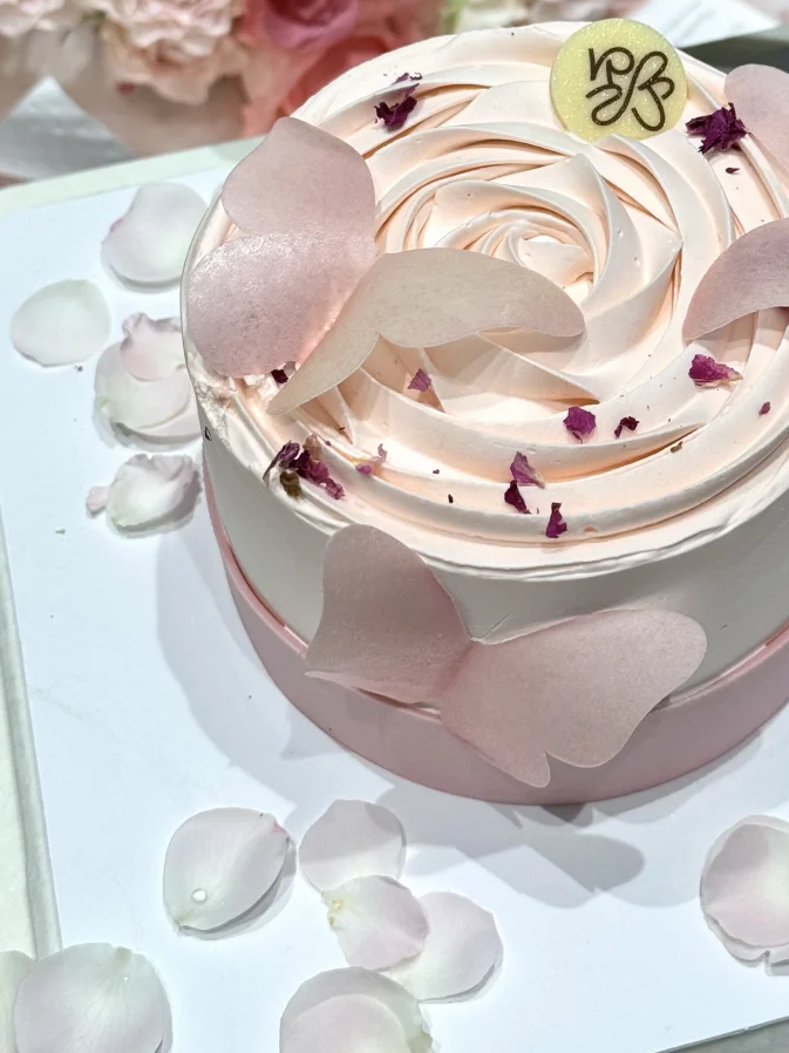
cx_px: 536
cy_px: 220
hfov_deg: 19.1
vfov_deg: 25.0
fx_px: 2341
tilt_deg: -51.7
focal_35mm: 77
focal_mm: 6.76
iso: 64
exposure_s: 1/535
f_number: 1.78
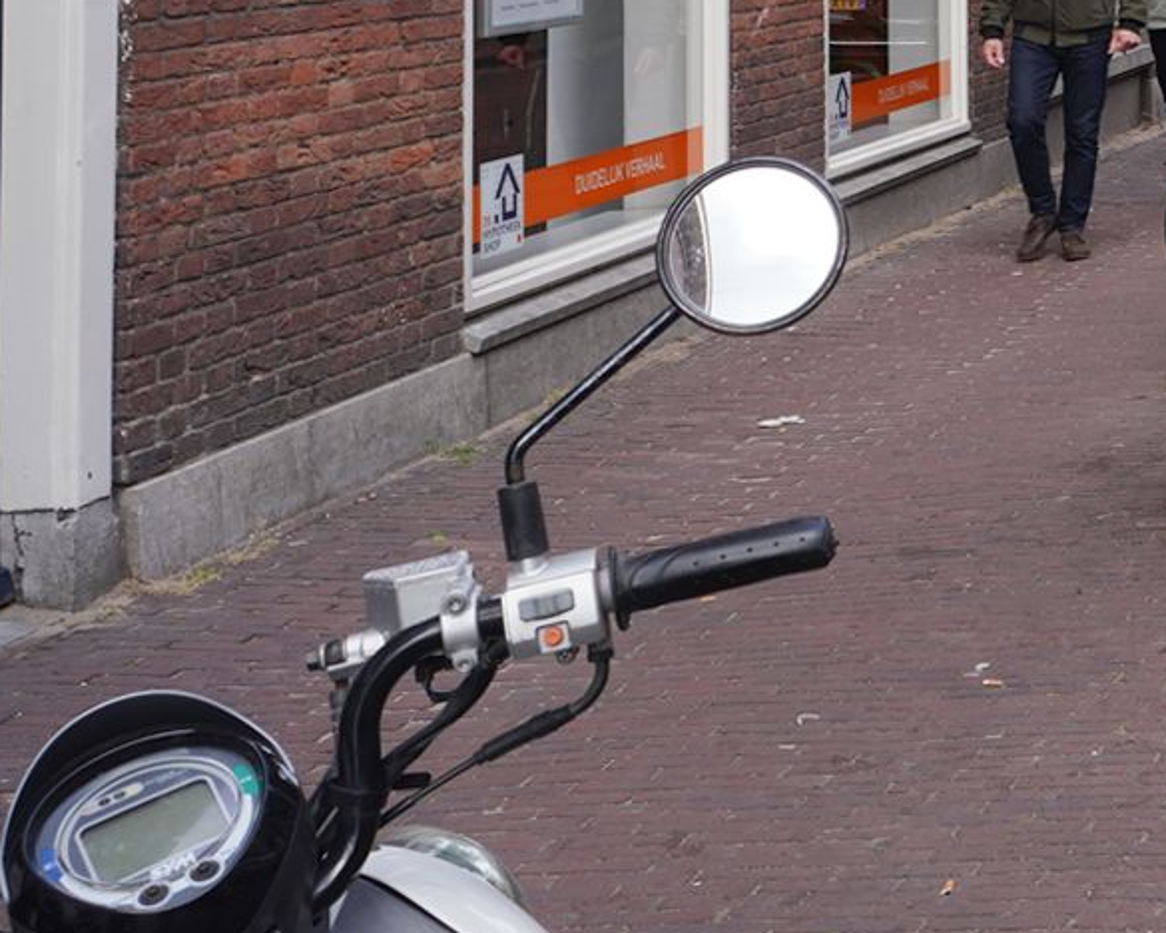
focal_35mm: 77
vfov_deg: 18.5
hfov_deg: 19.7
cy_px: -277
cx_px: 1971
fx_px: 2657
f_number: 9
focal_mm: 24
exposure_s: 1/100
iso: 100
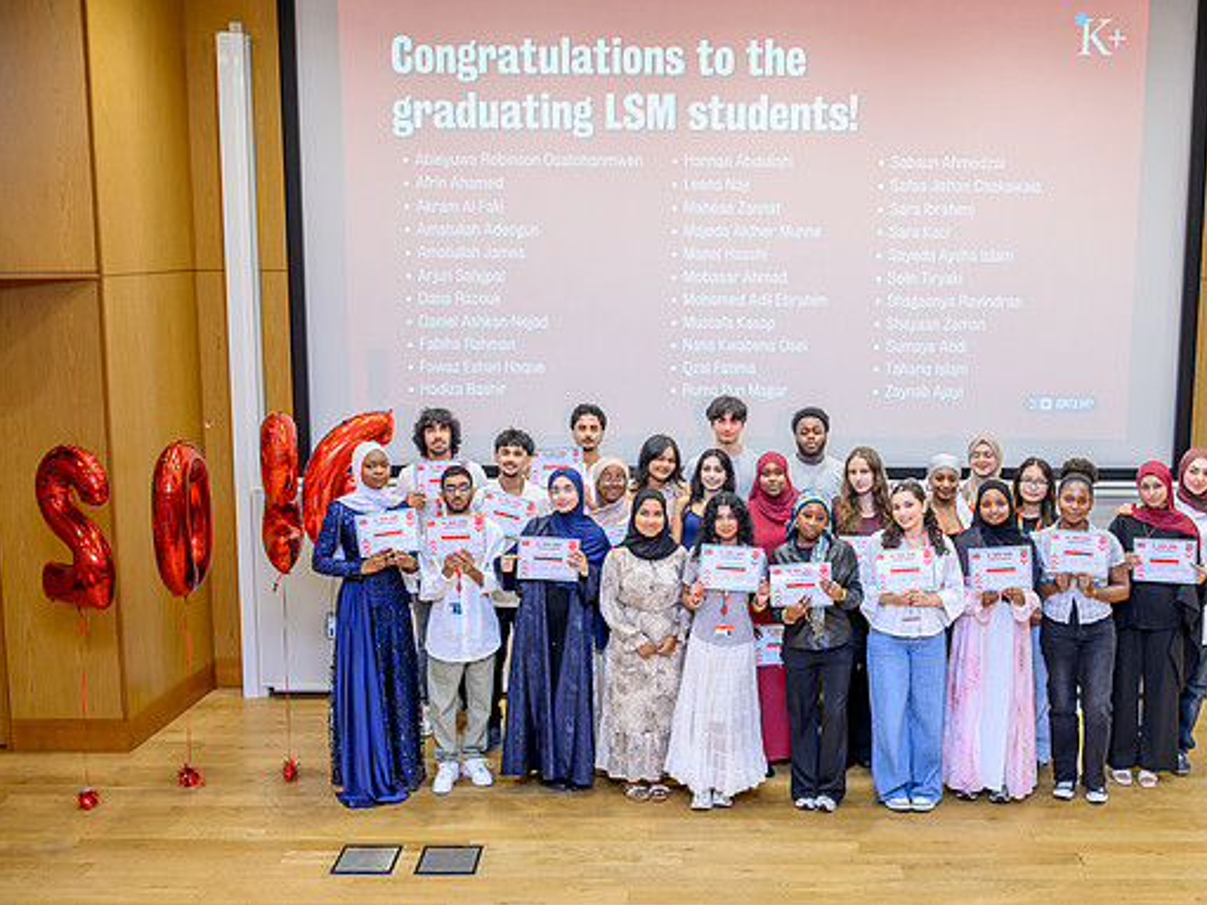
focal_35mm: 39
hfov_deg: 47.8
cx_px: 683
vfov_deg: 36.8
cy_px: 450
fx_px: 1360
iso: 1600
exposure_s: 1/200
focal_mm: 35
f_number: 2.8
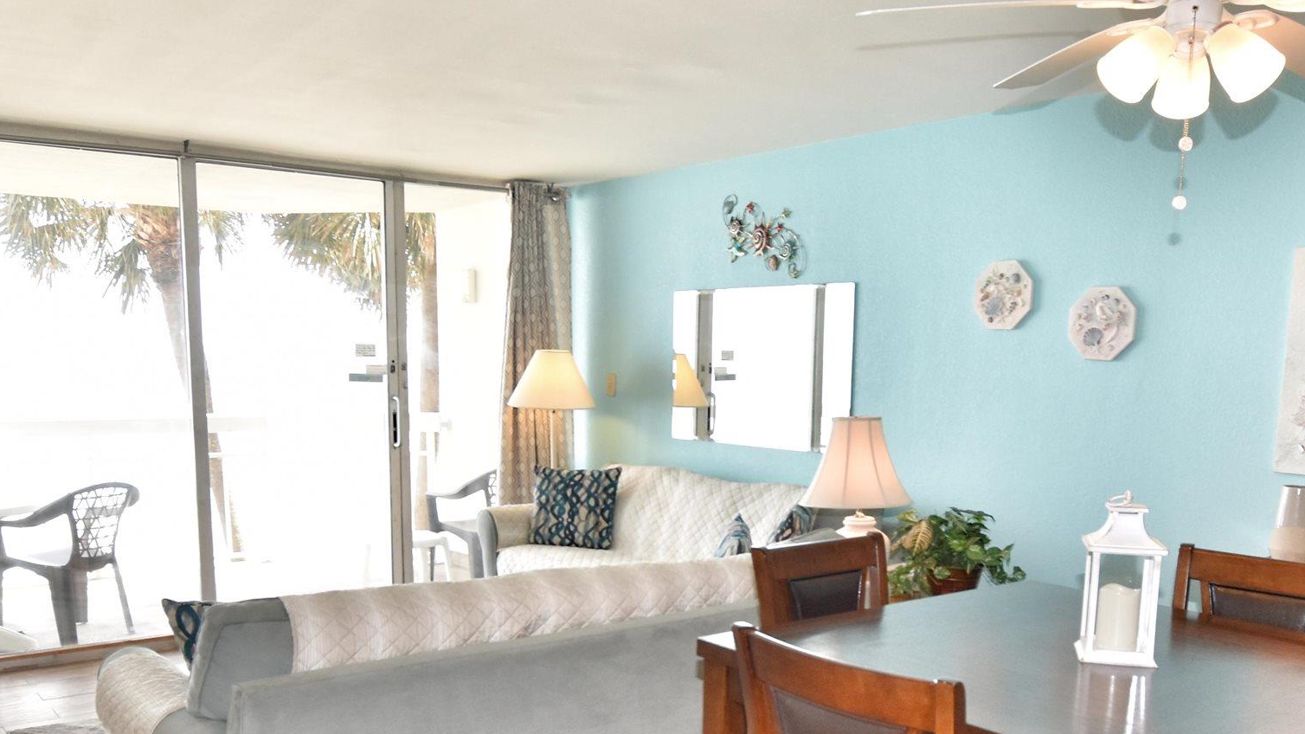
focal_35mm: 32
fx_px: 1107
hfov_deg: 61.0
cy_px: 542
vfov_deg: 35.9
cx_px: 669
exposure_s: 1/200
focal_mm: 10
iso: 450
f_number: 5
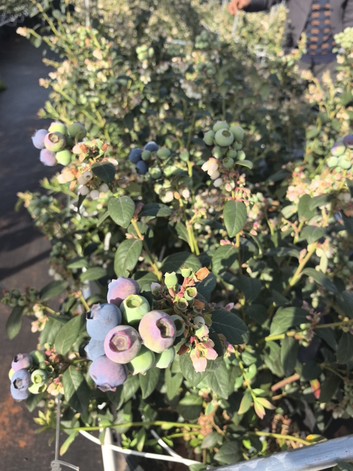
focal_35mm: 27
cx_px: 176
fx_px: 367
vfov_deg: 65.3
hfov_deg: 51.3
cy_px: 236
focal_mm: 6.98
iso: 50
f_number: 2
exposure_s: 1/910
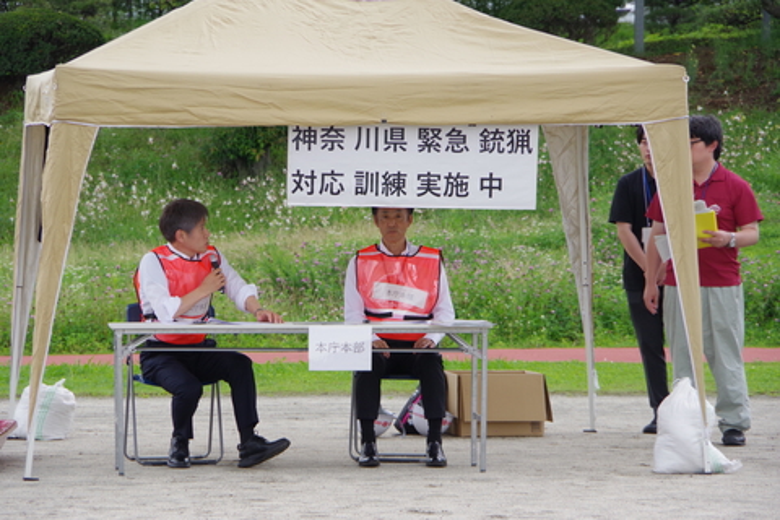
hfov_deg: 10.2
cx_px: 390
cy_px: 260
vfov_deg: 6.8
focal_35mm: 202
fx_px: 4376
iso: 400
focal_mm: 135
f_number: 8
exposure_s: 1/200
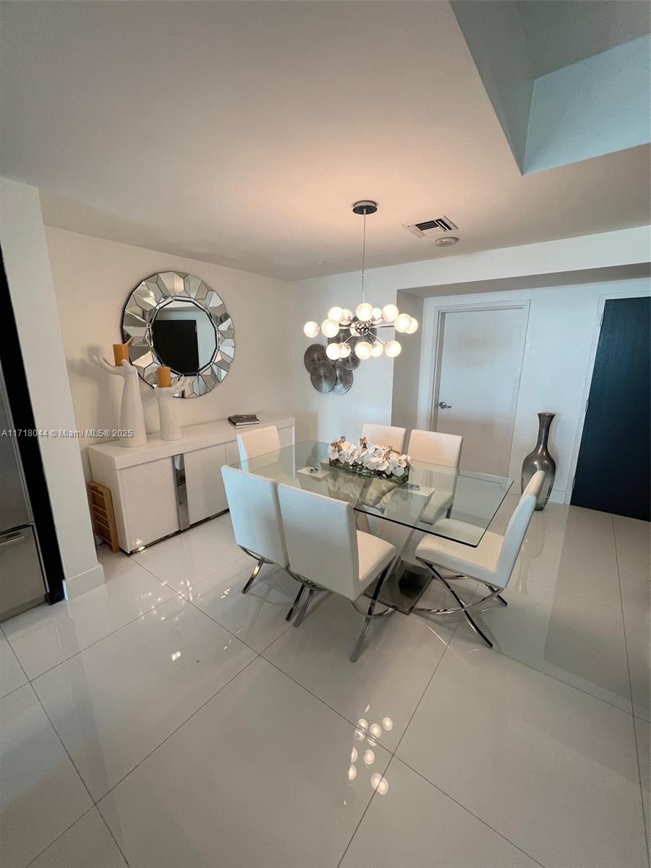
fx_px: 326
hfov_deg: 89.9
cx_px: 326
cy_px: 434
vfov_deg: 106.2
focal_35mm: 13
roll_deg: +0.8
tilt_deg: -12.9
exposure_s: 1/120
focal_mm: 1.57
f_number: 1.8
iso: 125
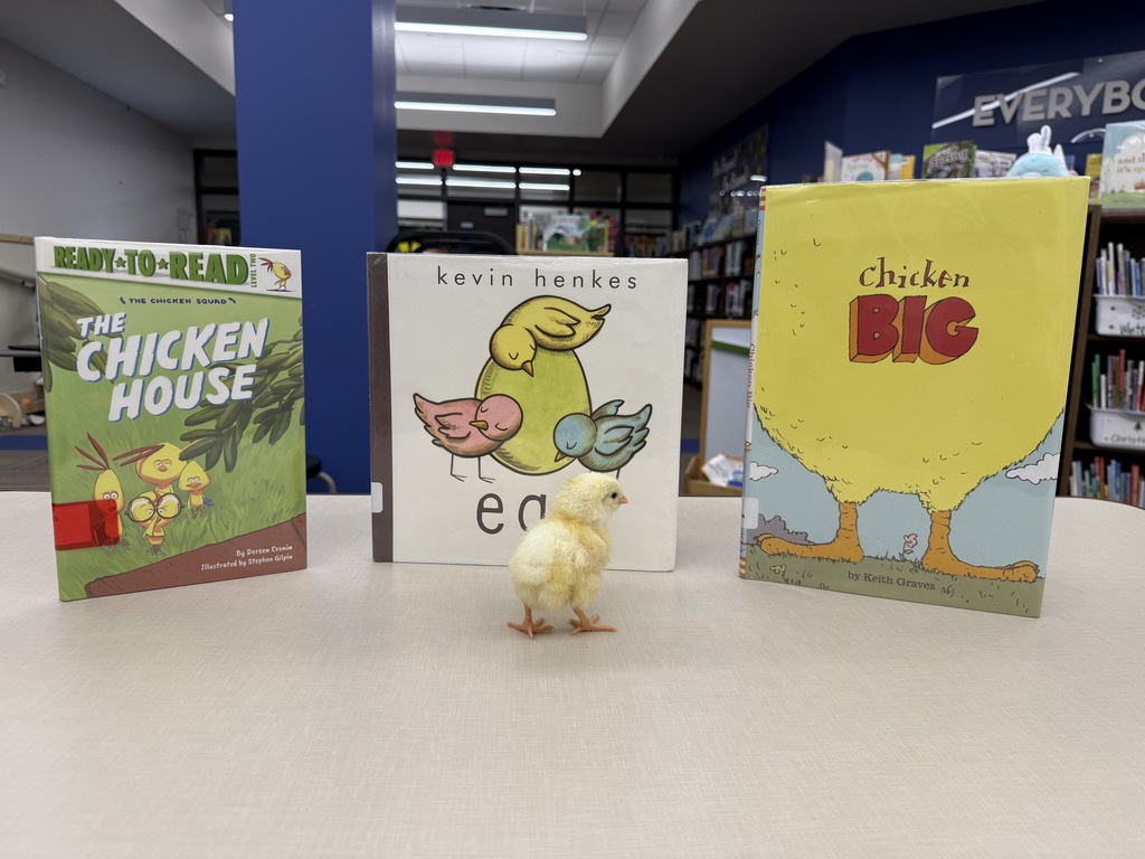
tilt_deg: -8.6
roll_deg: -1.9
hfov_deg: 71.6
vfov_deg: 56.8
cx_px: 572
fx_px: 794
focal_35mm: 24
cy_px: 430
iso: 50
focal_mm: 6.76
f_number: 1.78
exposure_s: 1/120
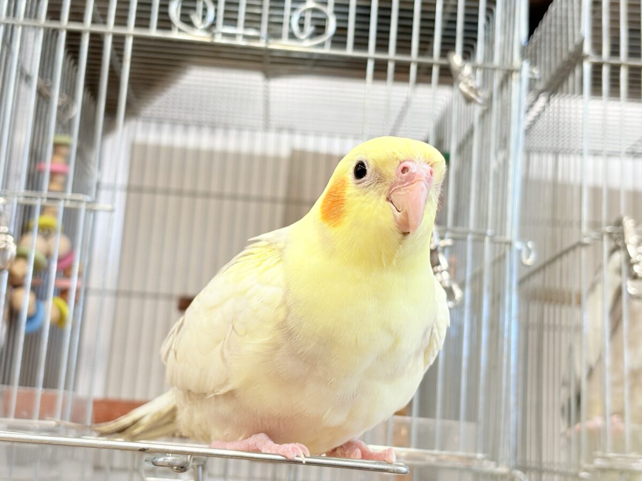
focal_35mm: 52
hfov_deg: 36.8
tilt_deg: +11.8
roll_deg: -3.3
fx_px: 964
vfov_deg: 28.0
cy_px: 240
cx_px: 321
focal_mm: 5.96
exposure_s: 1/50
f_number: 1.6
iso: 64
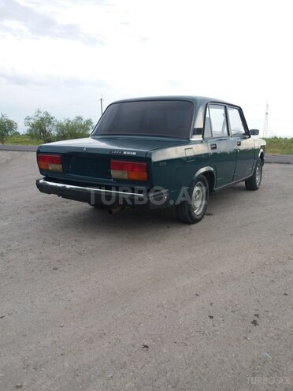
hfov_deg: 51.4
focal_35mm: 27
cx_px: 146
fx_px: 305
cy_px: 196
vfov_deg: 65.3
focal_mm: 3.7
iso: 40
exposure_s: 1/420
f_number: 1.9
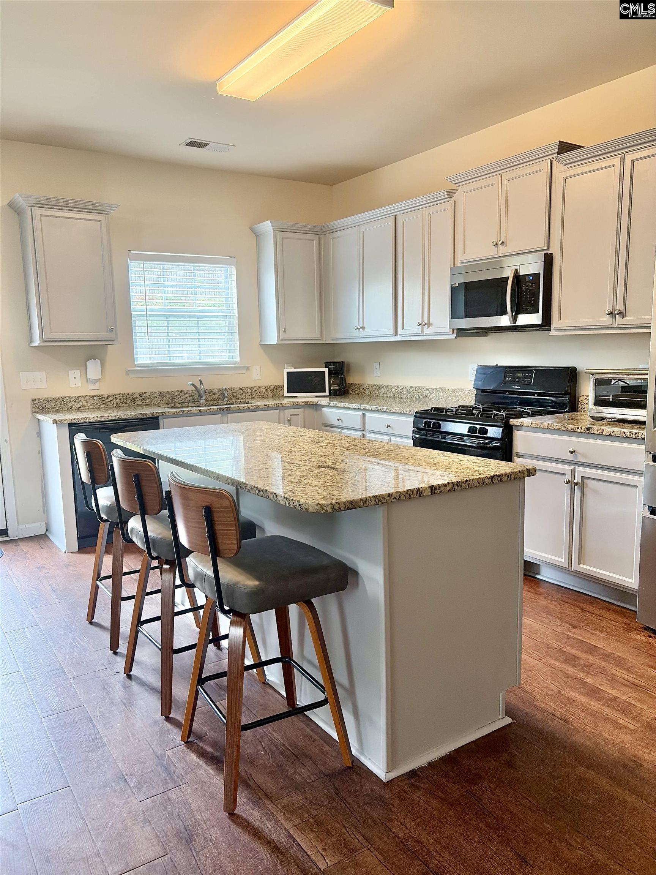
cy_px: 438
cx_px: 328
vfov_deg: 67.3
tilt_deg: -8.1
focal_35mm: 26
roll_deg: +1.3
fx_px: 657
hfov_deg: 53.1
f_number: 1.6
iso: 200
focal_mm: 5.96
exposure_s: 1/60
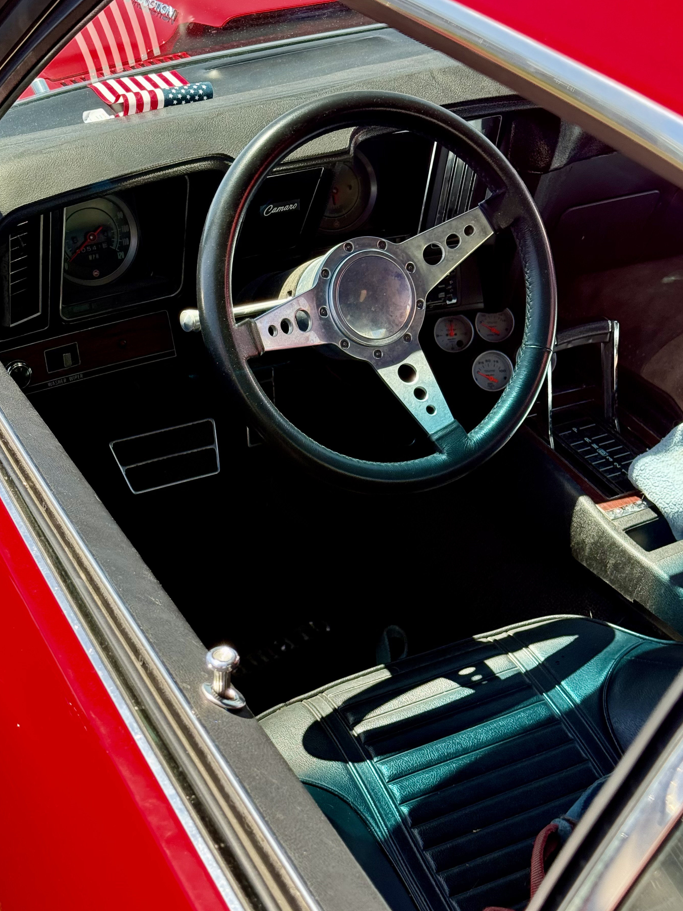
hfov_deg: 27.0
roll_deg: +2.0
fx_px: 1421
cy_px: 482
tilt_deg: -31.6
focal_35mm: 54
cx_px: 321
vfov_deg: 35.5
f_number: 1.78
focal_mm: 6.76
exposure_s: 1/279
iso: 80
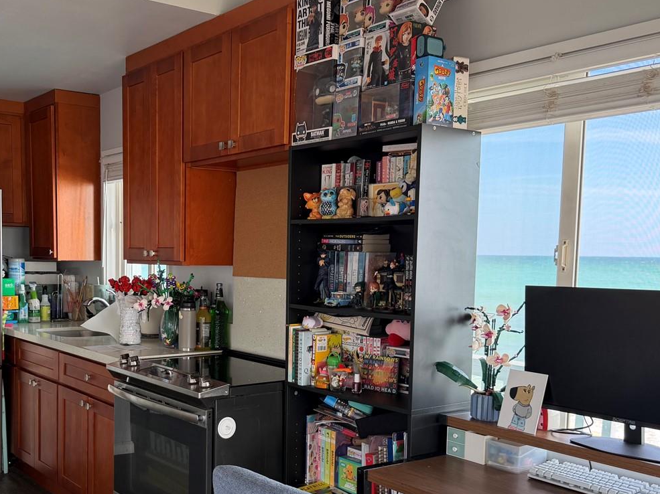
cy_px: 319
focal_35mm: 39
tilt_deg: -5.3
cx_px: 211
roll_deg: -0.6
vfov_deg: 36.5
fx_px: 743
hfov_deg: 47.0
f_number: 1.78
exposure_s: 1/221
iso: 80
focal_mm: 6.76
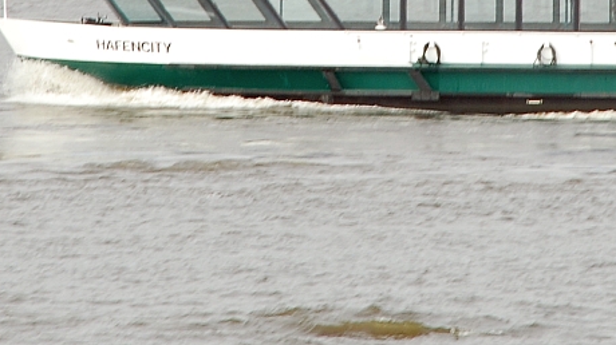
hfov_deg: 4.6
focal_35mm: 473
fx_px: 7723
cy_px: -112
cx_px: 521
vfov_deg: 2.6
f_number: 8
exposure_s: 1/125
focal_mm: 135
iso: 200
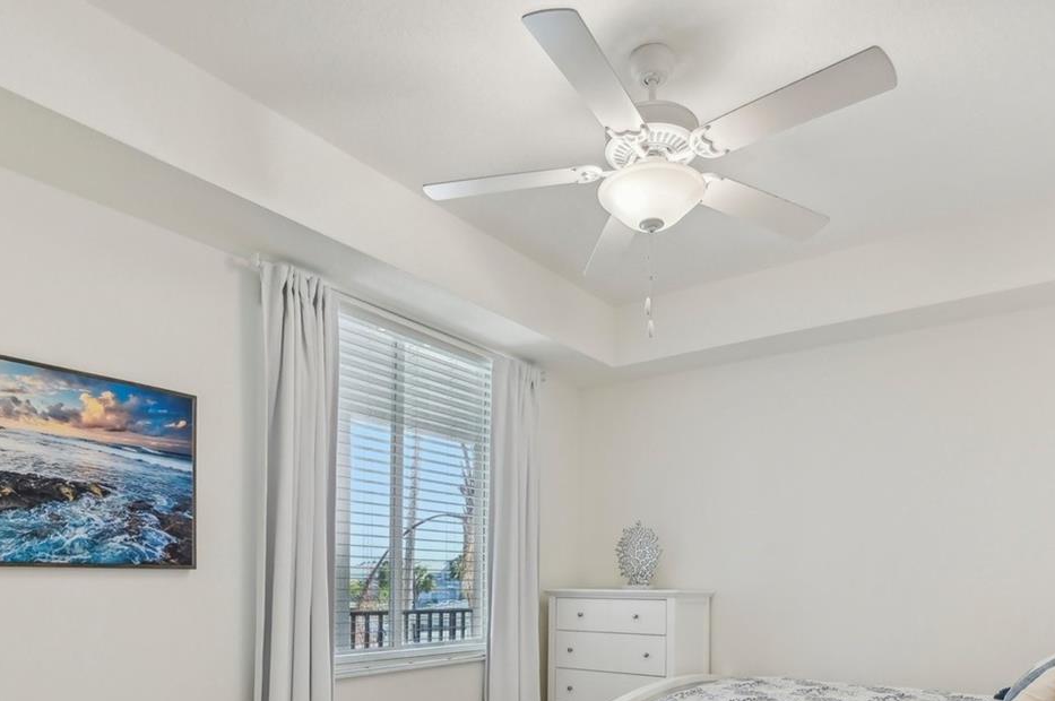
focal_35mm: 24
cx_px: 559
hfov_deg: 73.7
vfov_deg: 49.2
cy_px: 583
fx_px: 703
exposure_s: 1/50
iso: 400
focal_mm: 14
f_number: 8
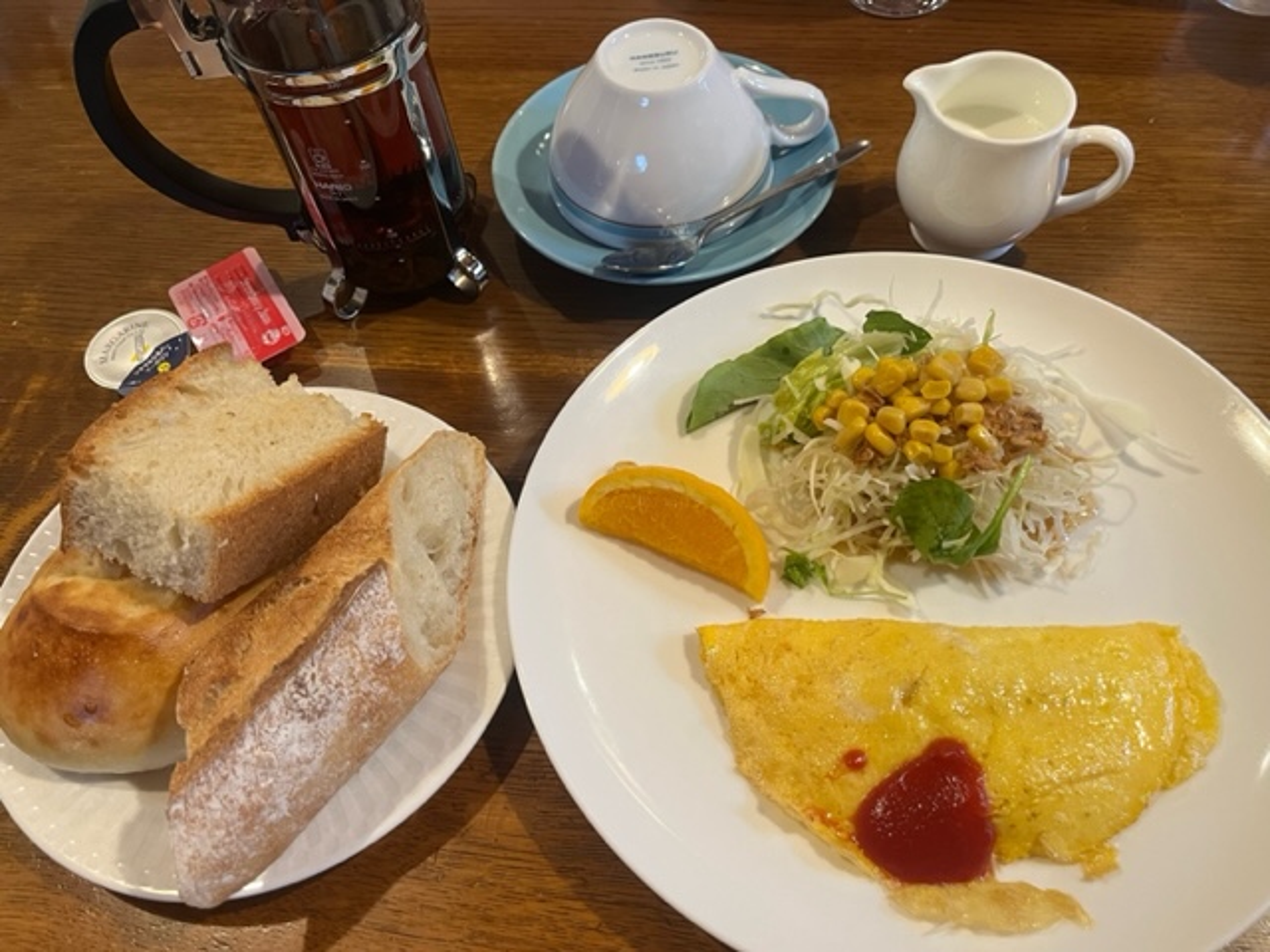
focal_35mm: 26
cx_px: 635
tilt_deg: -57.9
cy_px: 476
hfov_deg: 67.3
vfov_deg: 53.1
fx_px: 954
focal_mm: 5.1
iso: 200
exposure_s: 1/60
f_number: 1.6
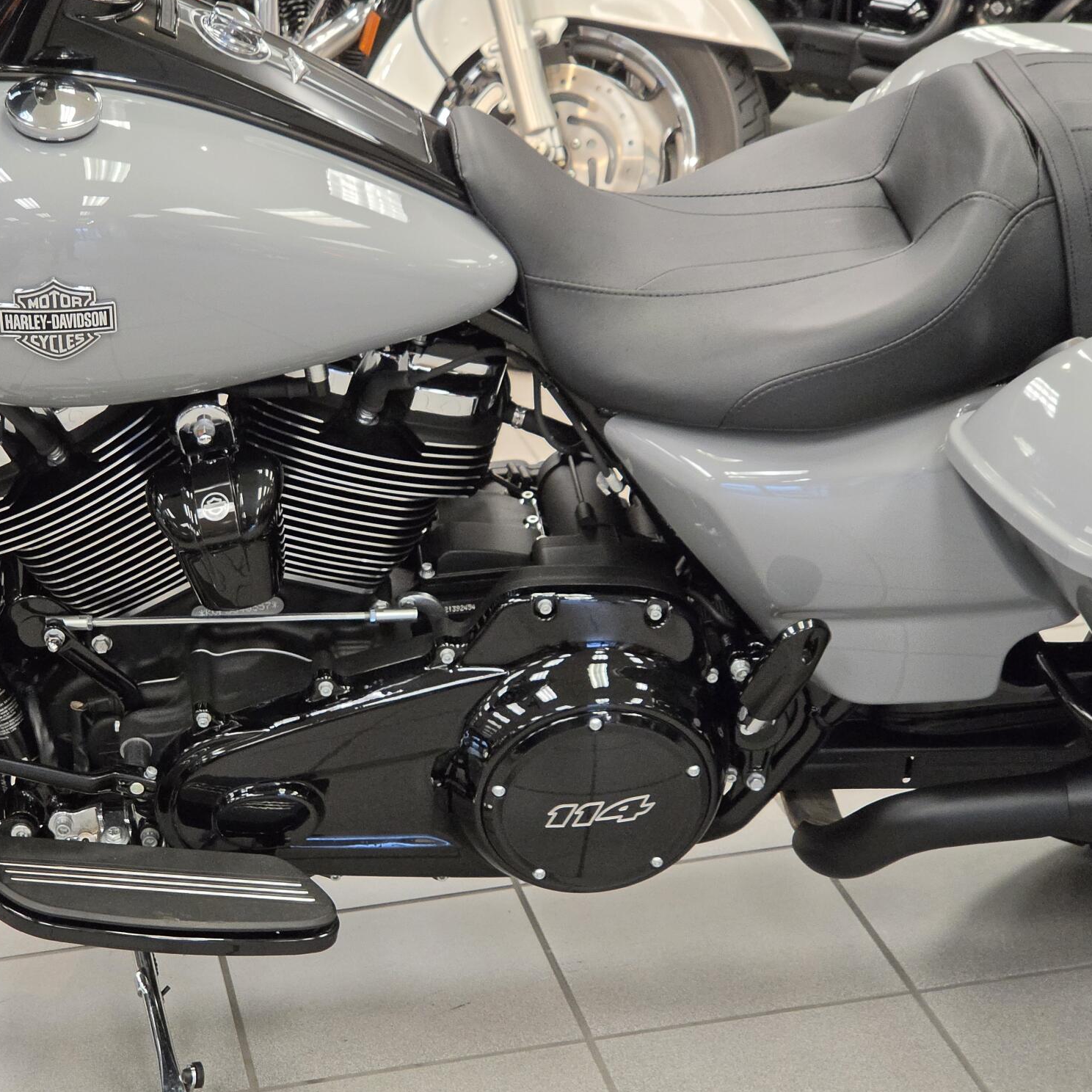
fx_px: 2927
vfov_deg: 21.1
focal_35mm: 82
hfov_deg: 21.1
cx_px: 420
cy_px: 546
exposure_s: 1/120
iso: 400
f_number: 2.4
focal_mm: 7
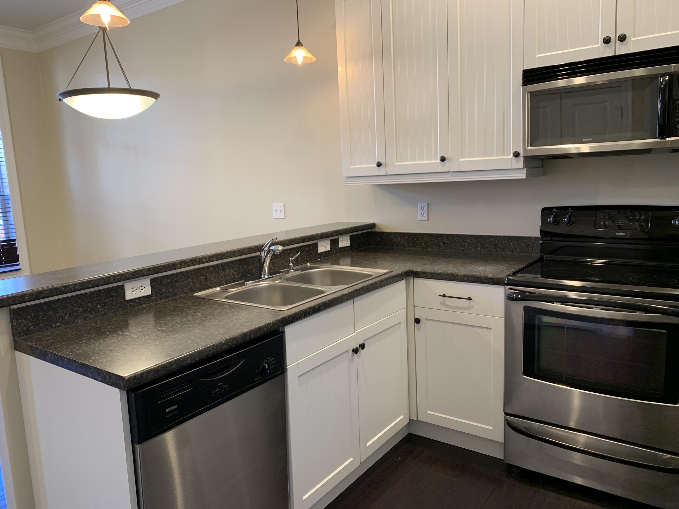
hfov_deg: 67.3
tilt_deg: -7.8
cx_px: 340
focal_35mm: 26
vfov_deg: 53.1
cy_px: 254
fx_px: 510
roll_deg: +2.7
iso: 80
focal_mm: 4.25
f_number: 1.8
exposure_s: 1/60
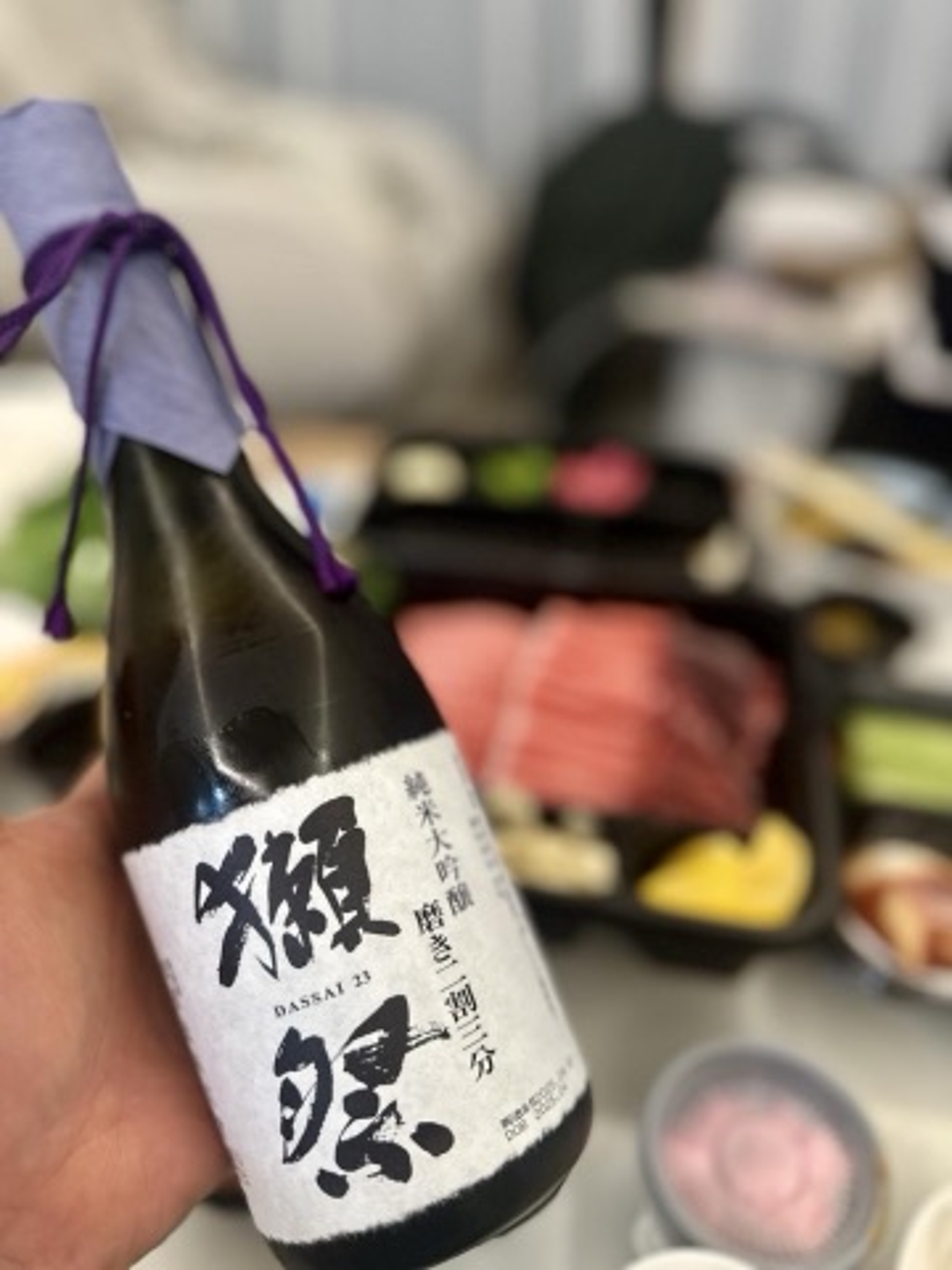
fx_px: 880
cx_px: 476
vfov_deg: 71.6
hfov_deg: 56.8
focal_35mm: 24
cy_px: 635
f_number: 1.78
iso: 250
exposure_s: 1/59
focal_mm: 6.86
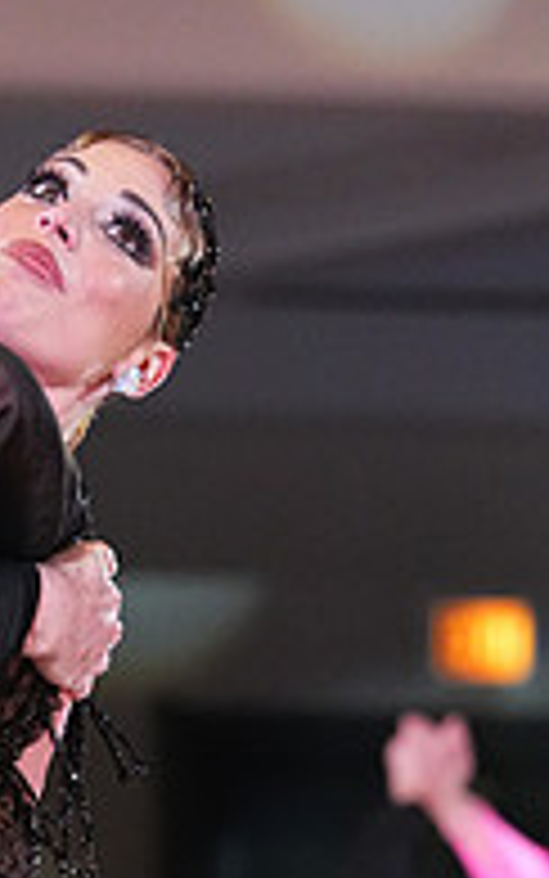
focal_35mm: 481
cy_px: 1301
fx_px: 11506
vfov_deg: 4.3
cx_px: -317
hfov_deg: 2.7
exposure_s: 1/400
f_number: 5
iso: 8000
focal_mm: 159
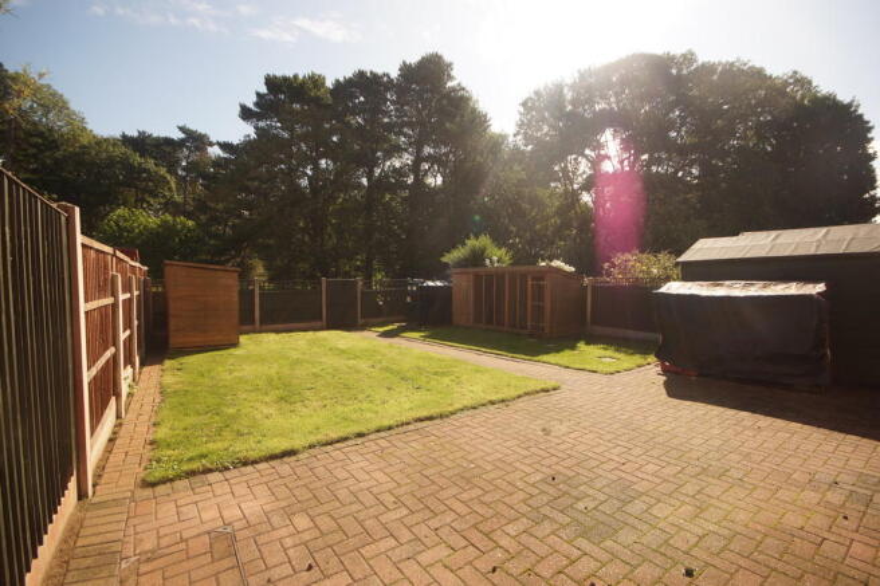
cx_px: 440
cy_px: 293
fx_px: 403
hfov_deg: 95.0
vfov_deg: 72.0
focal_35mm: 16
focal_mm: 11
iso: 100
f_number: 7.1
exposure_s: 1/200
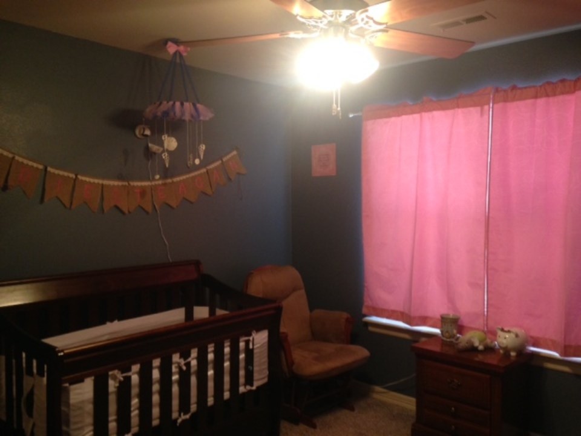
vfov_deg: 42.9
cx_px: 290
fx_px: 554
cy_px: 218
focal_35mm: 33
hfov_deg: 55.4
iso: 160
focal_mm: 4.12
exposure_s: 1/20
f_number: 2.4
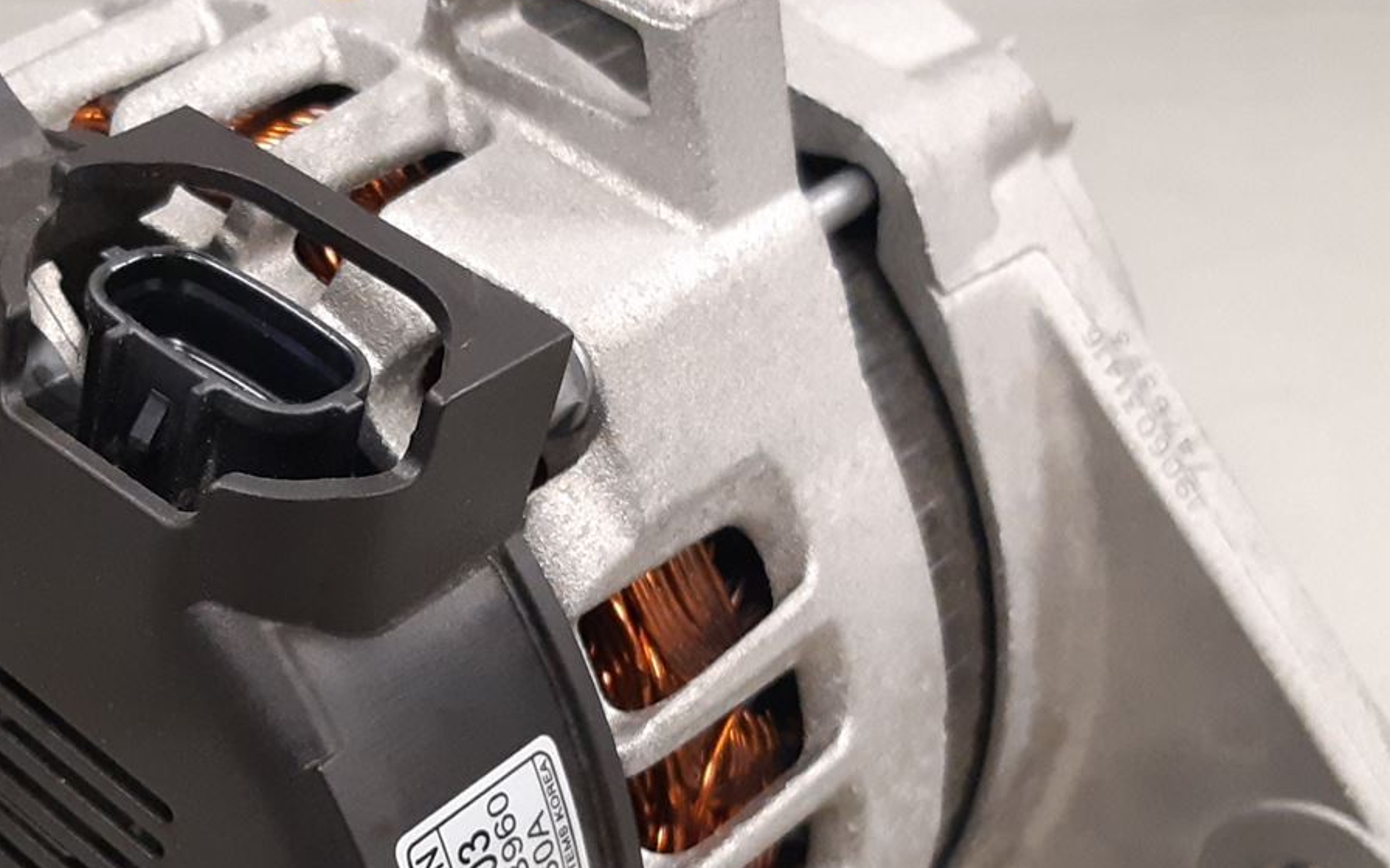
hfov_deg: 31.6
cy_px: 676
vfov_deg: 20.4
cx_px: 275
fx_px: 2387
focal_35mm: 63
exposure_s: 1/50
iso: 250
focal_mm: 3.93
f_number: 1.7
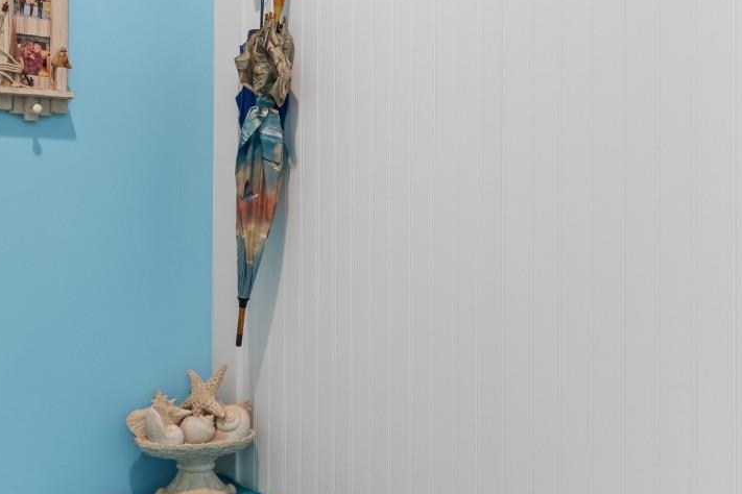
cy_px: 181
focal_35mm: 41
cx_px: 245
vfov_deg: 32.5
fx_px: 845
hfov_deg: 46.6
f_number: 4.8
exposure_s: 1/6
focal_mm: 12
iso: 100
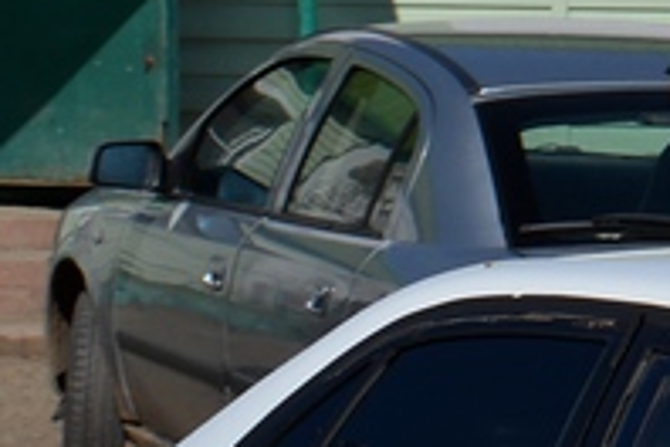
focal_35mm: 563
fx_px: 10477
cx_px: 1484
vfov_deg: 2.4
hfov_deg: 3.6
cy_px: 762
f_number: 10
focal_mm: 62
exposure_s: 1/400
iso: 100
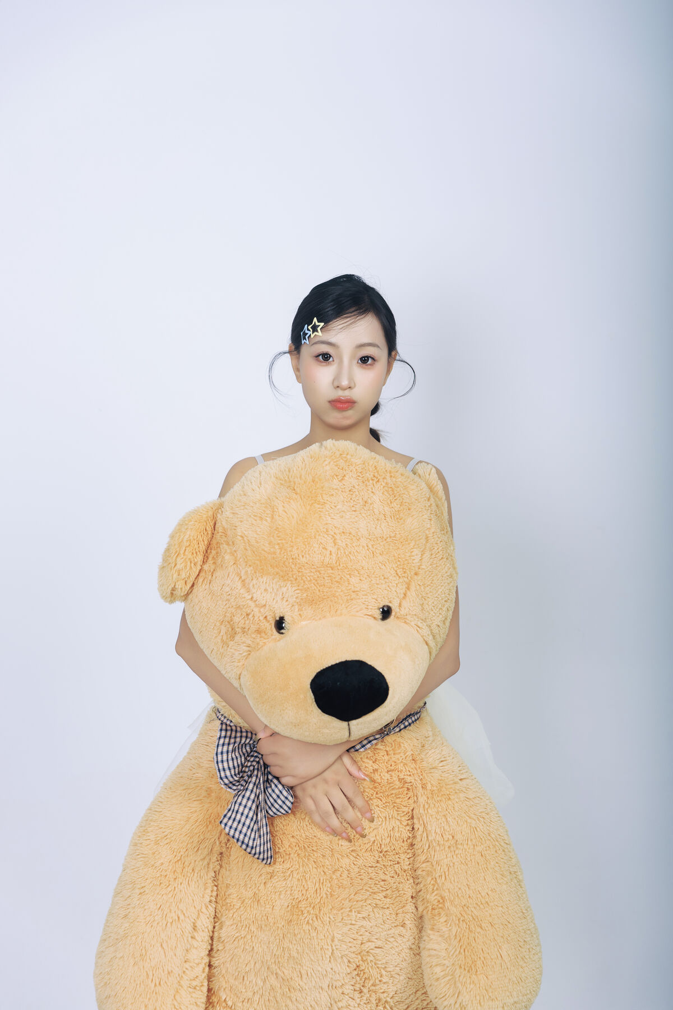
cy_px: 505
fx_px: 1963
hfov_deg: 19.5
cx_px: 336
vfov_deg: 28.8
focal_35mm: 70
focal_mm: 70
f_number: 4
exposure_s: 1/200
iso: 100
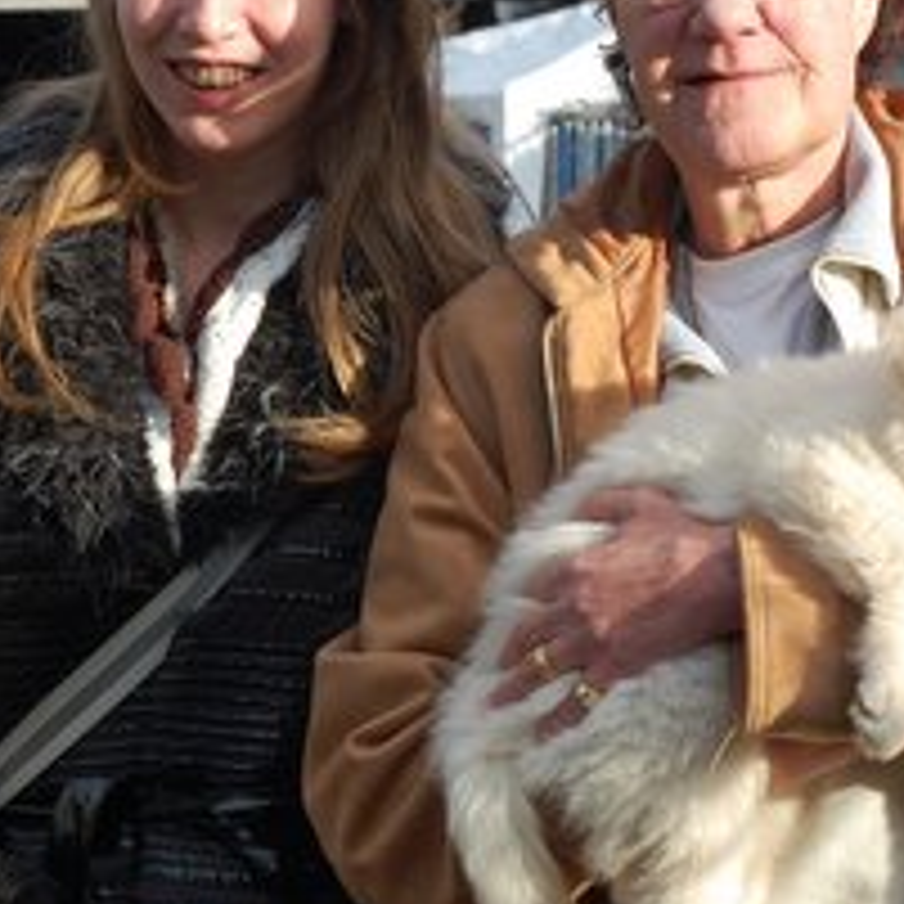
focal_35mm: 146
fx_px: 4314
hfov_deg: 12.0
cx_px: 558
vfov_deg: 12.0
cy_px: 414
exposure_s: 1/200
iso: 200
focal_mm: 48
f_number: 7.1
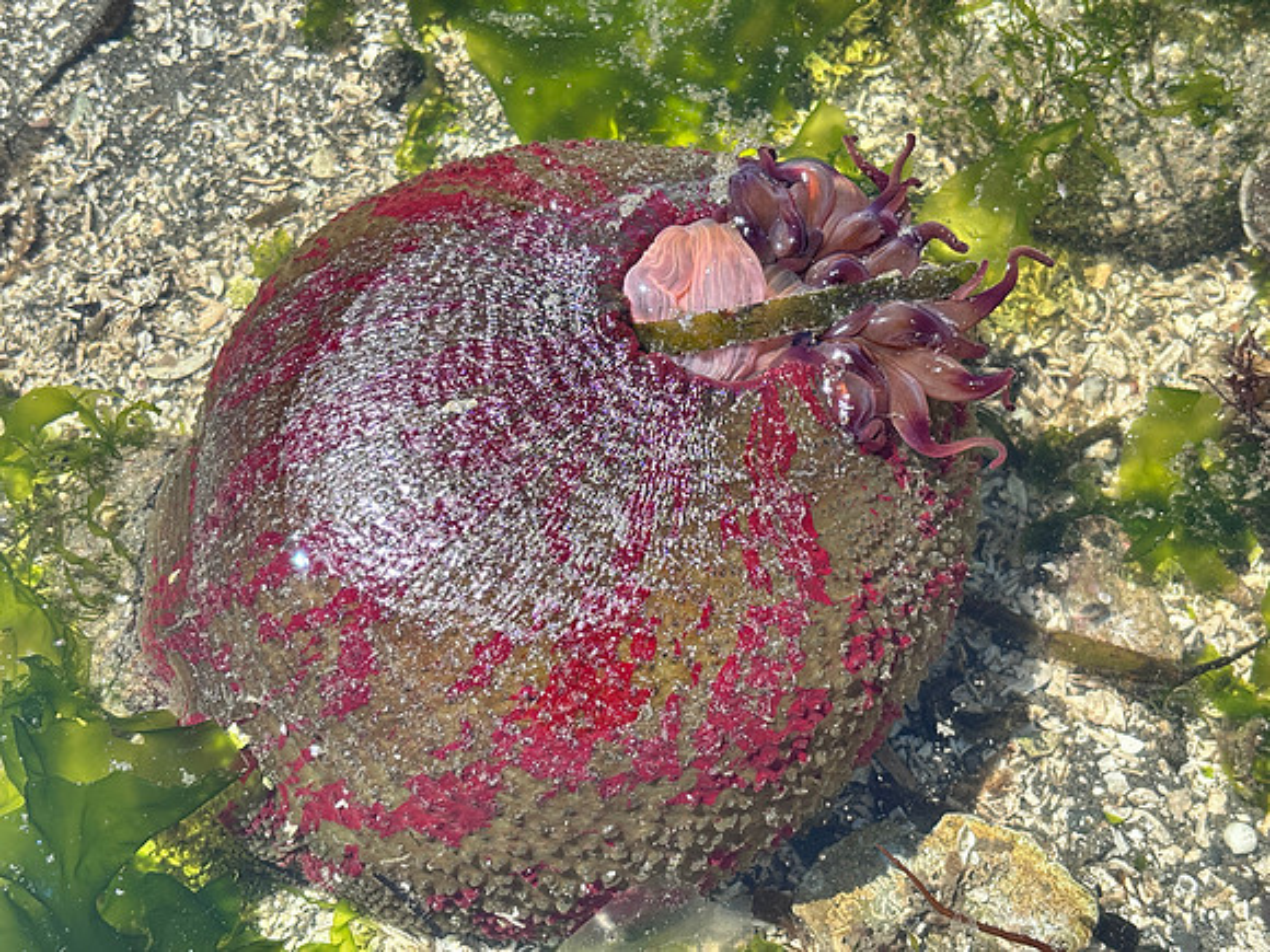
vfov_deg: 28.0
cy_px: 476
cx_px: 635
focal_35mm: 52
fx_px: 1908
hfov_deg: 36.8
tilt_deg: -67.9
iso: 32
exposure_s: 1/781
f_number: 1.6
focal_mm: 5.96
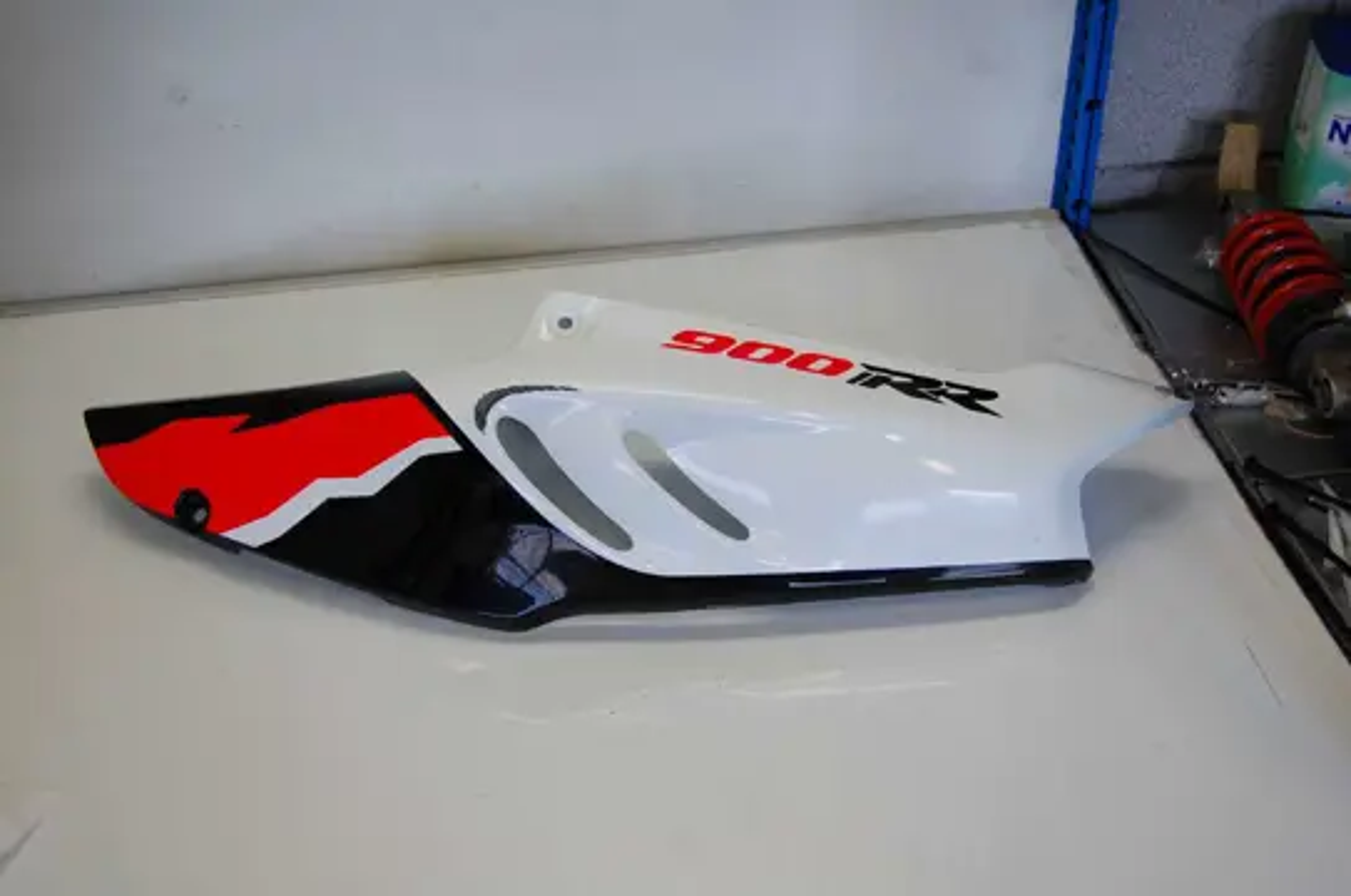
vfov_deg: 29.8
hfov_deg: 43.7
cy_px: 448
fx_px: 1686
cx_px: 676
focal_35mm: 45
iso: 400
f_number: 5
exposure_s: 1/100
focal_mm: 30
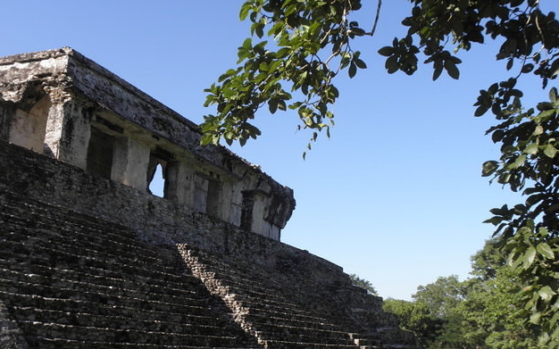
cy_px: 203
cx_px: 275
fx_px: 594
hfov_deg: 50.4
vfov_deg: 32.7
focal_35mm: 39
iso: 64
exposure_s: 1/160
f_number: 5.6
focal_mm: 6.44
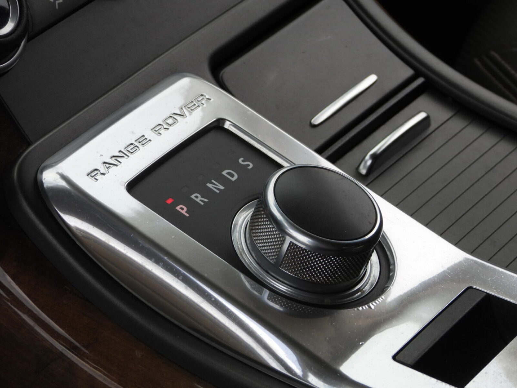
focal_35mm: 185
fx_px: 2763
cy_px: 194
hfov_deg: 10.7
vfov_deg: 8.0
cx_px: 258
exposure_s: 1/400
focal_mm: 33.2
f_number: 4.5
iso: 100
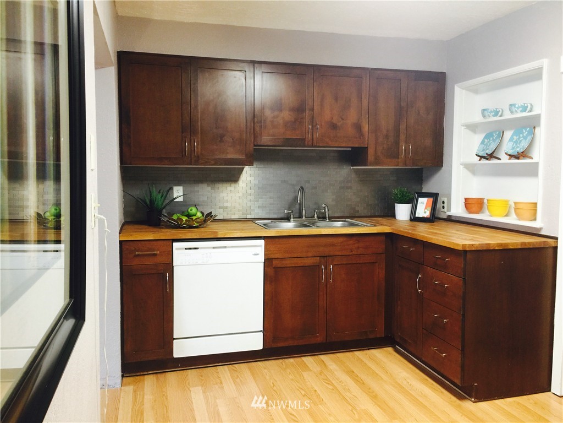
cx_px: 282
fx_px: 472
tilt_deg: -4.1
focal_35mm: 29
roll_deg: -0.7
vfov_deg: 48.2
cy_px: 212
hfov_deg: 61.7
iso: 50
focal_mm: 4.15
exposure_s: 1/15
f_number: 2.2
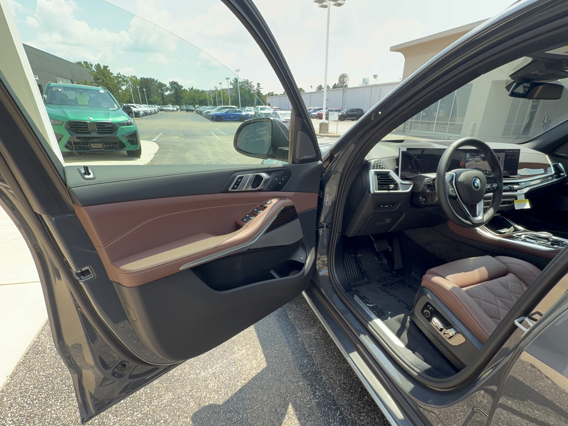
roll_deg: -0.8
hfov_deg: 94.4
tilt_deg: -22.8
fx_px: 263
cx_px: 302
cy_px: 227
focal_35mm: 16
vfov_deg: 78.0
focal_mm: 2.22
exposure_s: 1/146
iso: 20
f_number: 2.2
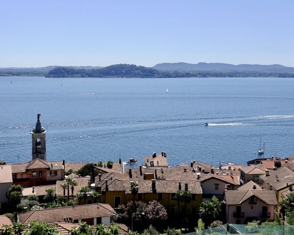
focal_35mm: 47
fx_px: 409
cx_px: 140
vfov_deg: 32.1
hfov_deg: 39.5
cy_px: 116
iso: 125
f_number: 5.6
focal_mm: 14.9
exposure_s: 1/640
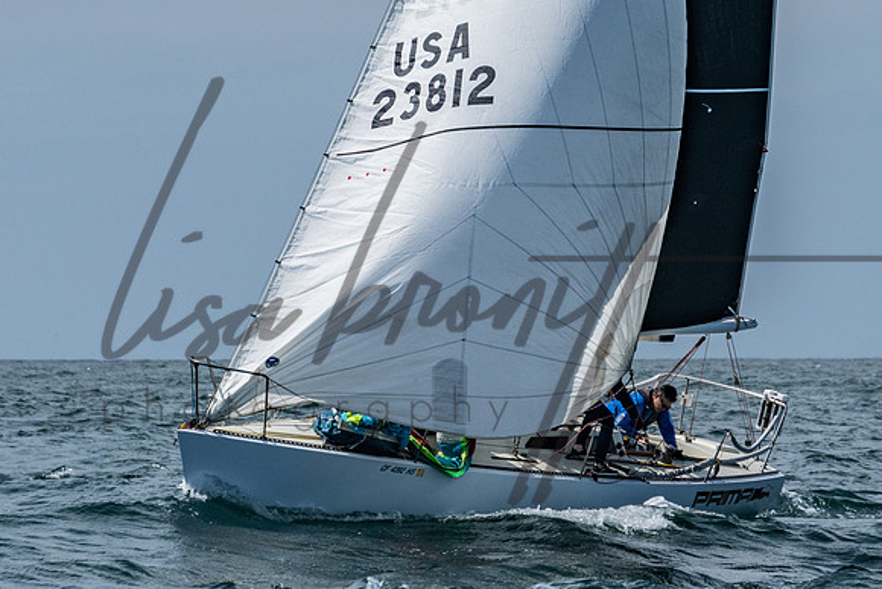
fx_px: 8234
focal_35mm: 336
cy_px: 215
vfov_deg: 4.1
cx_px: 438
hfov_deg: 6.1
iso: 200
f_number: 6.3
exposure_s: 1/4000
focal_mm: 145
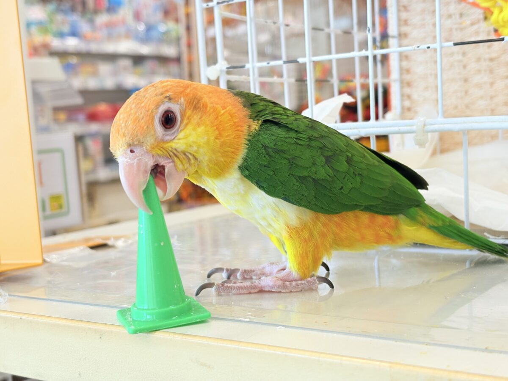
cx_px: 254
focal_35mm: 52
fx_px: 763
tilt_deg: -4.0
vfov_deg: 28.0
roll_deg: +4.8
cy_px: 190
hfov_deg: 36.8
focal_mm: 5.96
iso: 64
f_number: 1.6
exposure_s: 1/100
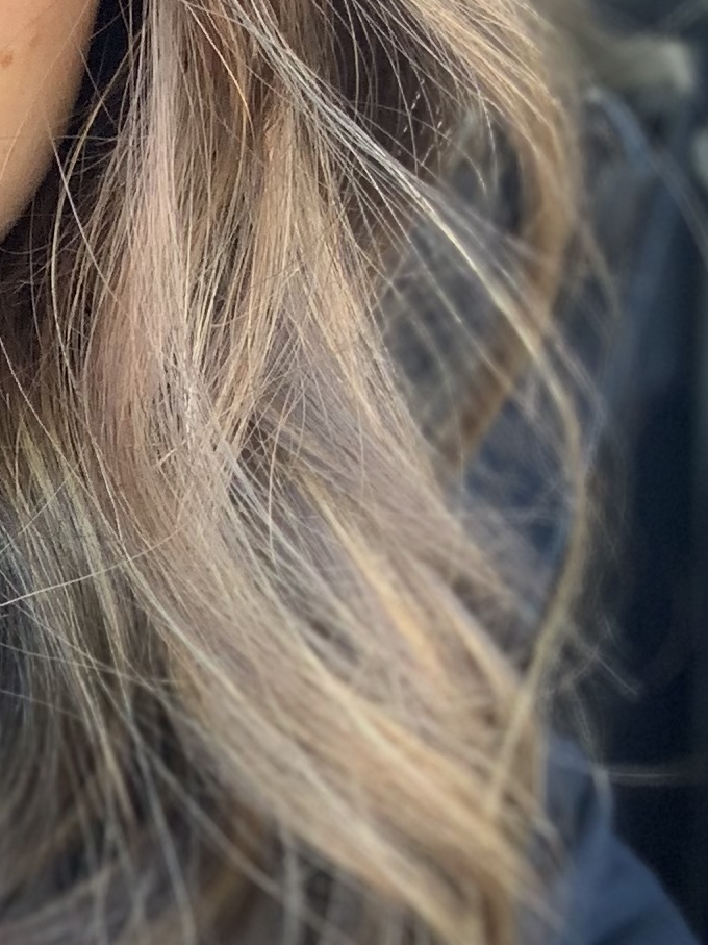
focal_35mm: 109
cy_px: 420
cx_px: -272
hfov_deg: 13.0
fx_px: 2973
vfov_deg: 18.0
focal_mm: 2.87
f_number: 2.2
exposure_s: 1/121
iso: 50
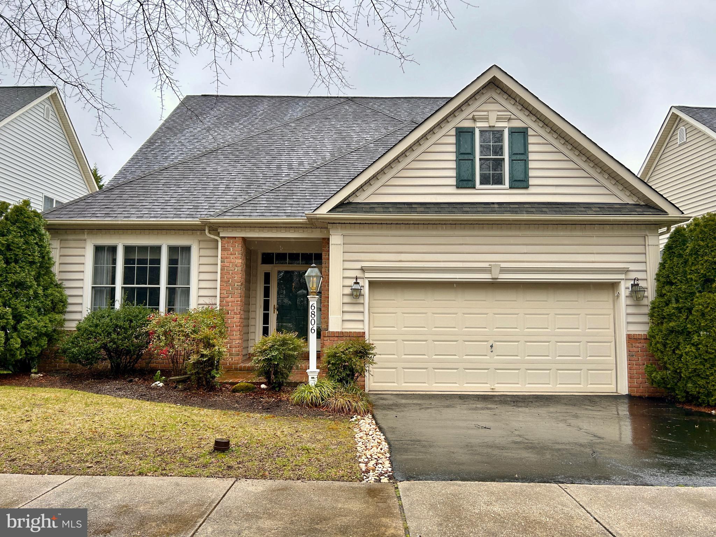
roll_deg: -0.1
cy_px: 268
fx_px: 538
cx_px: 358
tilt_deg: +5.0
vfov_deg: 53.1
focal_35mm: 26
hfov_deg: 67.3
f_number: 1.5
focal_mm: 5.7
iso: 50
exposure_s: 1/526
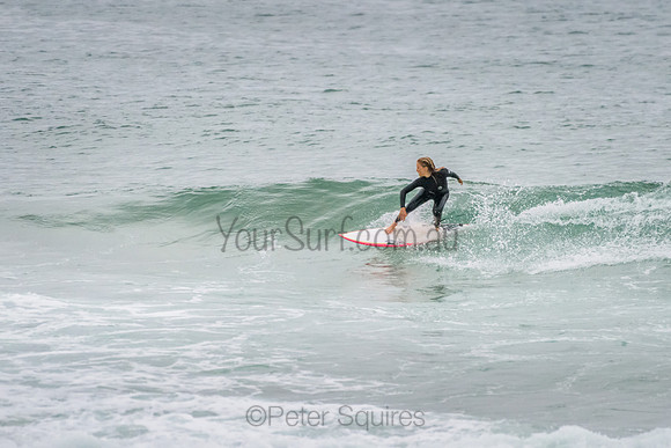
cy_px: 184
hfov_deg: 3.4
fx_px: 11434
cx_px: 384
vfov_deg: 2.2
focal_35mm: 613
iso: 2200
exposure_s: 1/1000
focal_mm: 500
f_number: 5.6
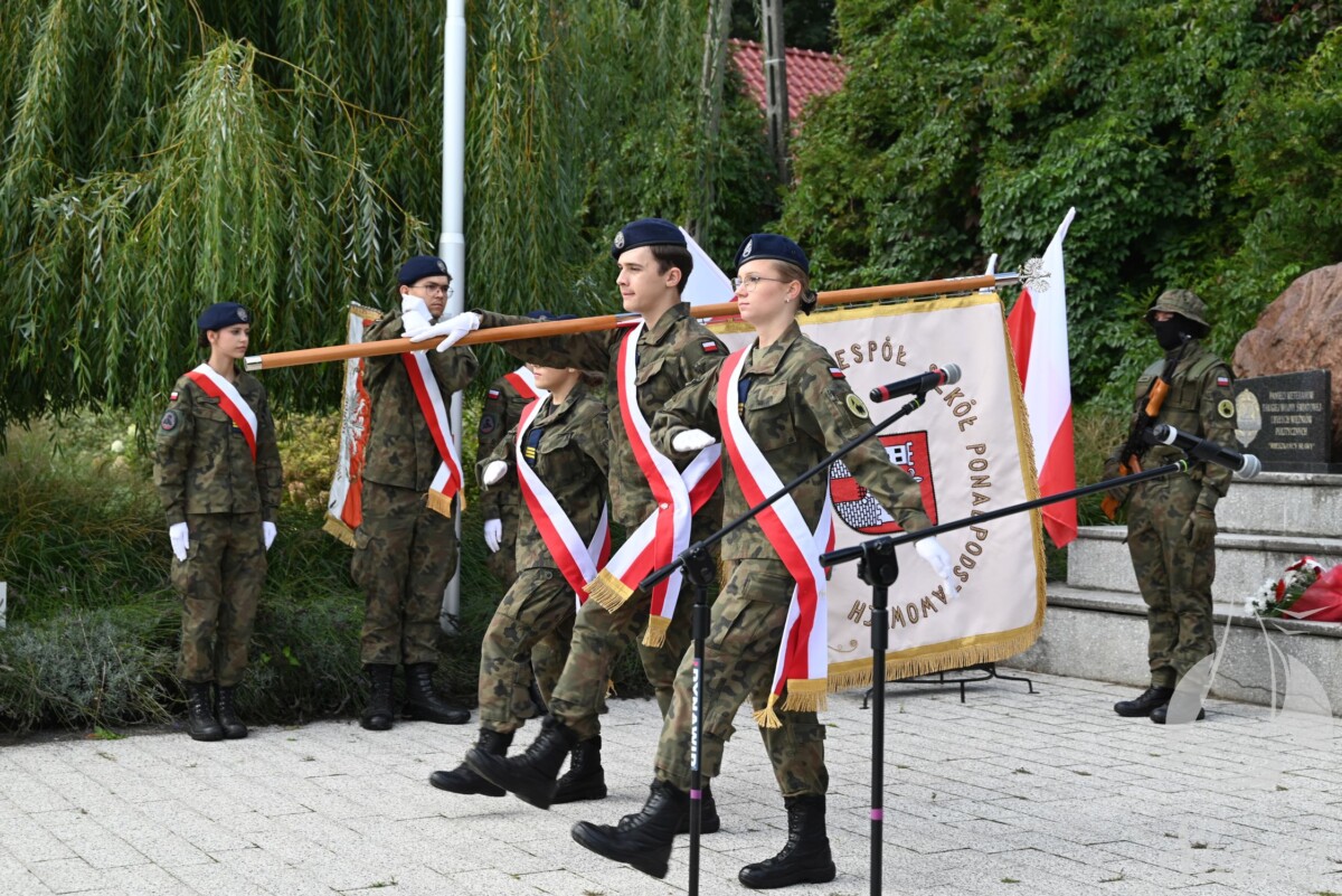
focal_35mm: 52
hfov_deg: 38.2
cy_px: 448
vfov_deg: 26.0
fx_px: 1939
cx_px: 671
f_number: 5.6
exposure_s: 1/250
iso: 160
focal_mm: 52
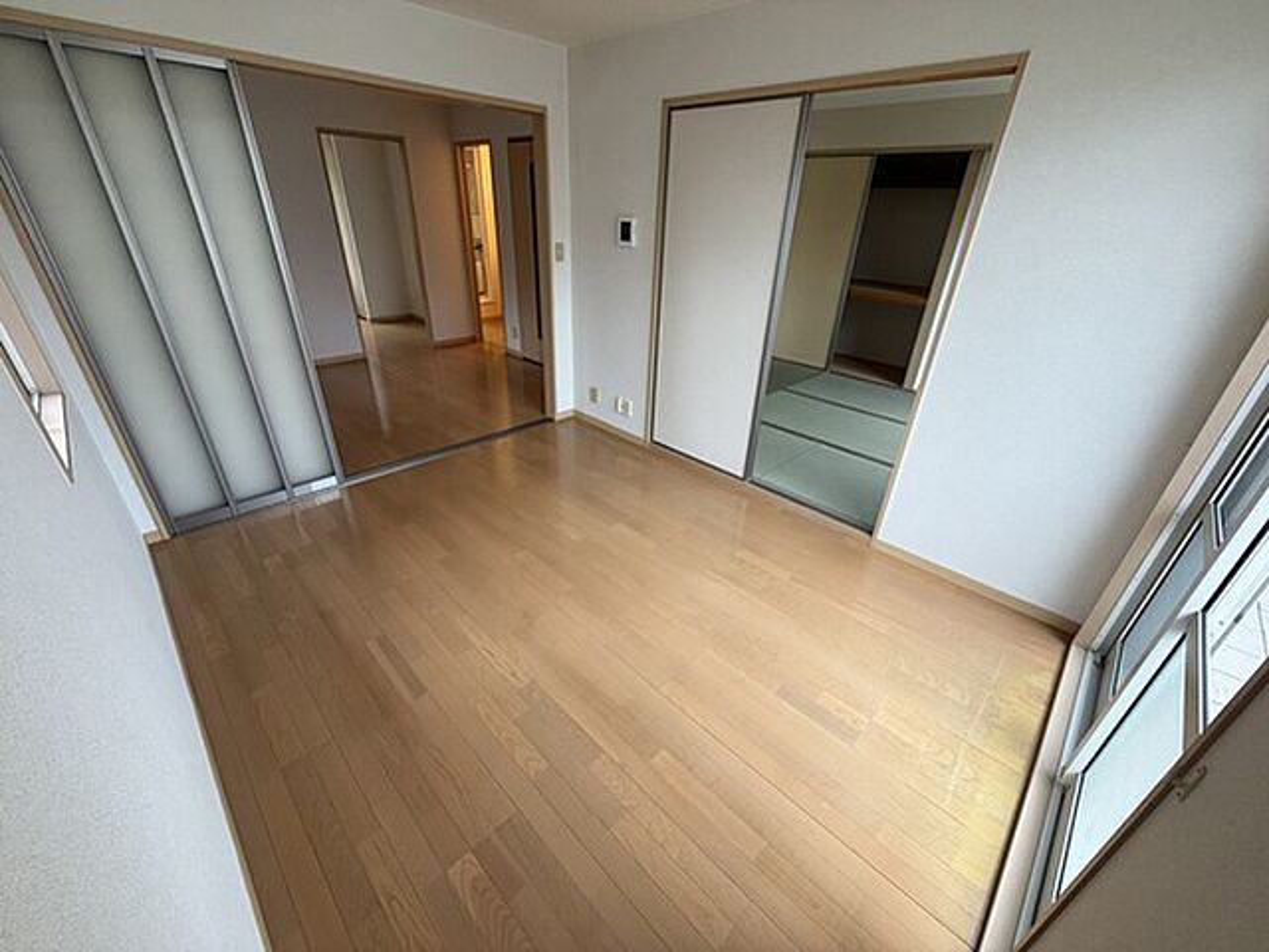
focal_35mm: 14
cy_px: 476
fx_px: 513
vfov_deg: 85.7
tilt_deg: -26.9
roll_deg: -1.6
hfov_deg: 102.1
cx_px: 634
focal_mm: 2.22
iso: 200
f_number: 2.2
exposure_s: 1/120
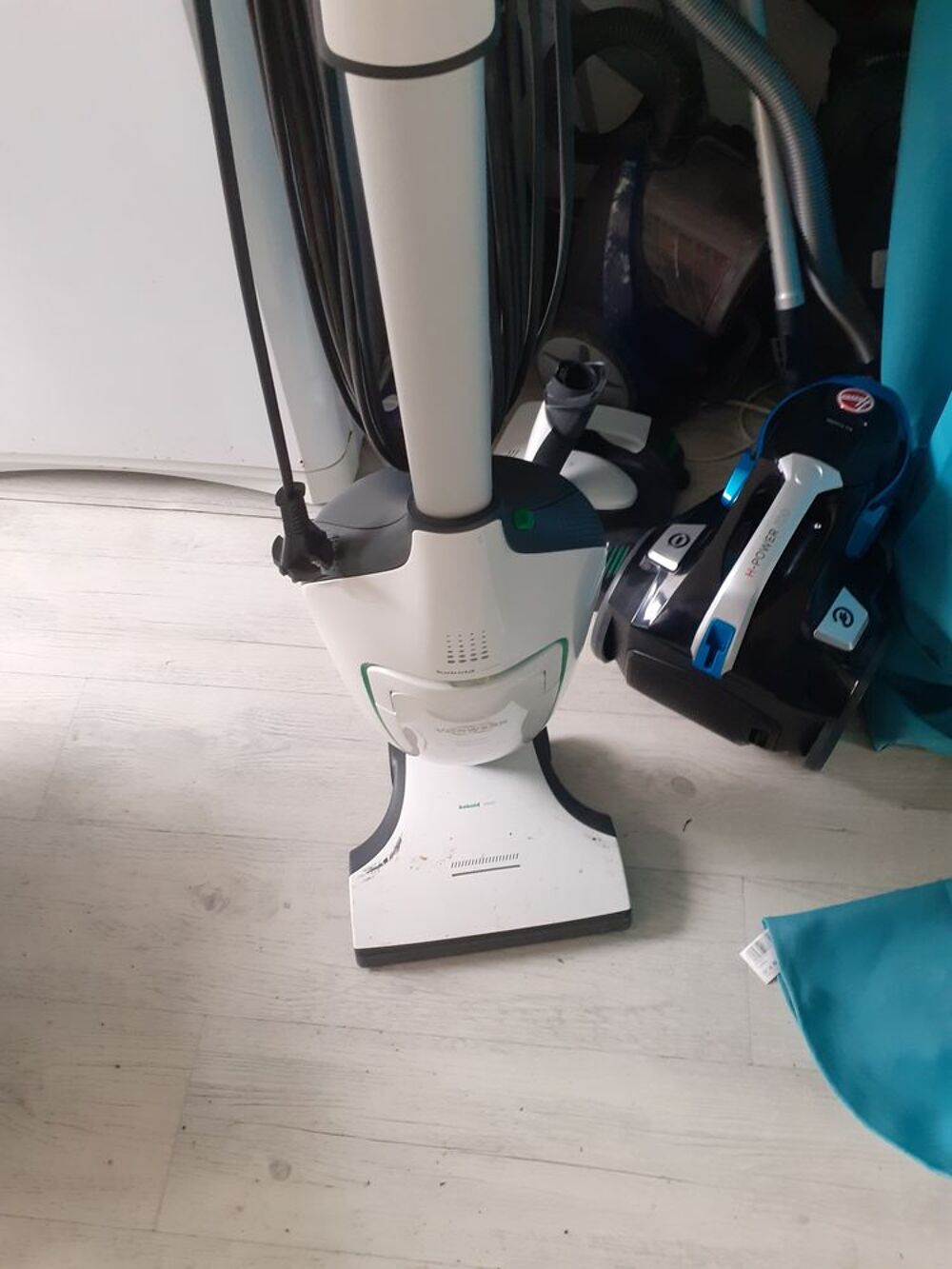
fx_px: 990
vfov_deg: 65.3
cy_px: 634
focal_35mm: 27
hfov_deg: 51.4
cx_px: 476
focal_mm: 3.6
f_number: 1.9
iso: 200
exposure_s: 1/25
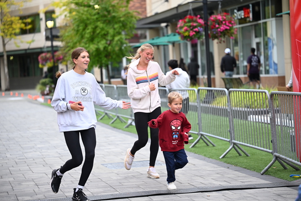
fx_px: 869
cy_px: 100
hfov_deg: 19.6
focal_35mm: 104
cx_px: 151
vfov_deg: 13.2
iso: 640
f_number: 2.8
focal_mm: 103
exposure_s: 1/1600
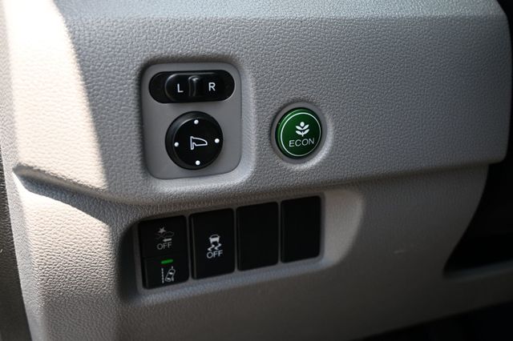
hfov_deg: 55.1
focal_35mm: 34
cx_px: 256
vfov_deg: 38.3
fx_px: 491
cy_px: 170
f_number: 4.2
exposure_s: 1/250
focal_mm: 23
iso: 360
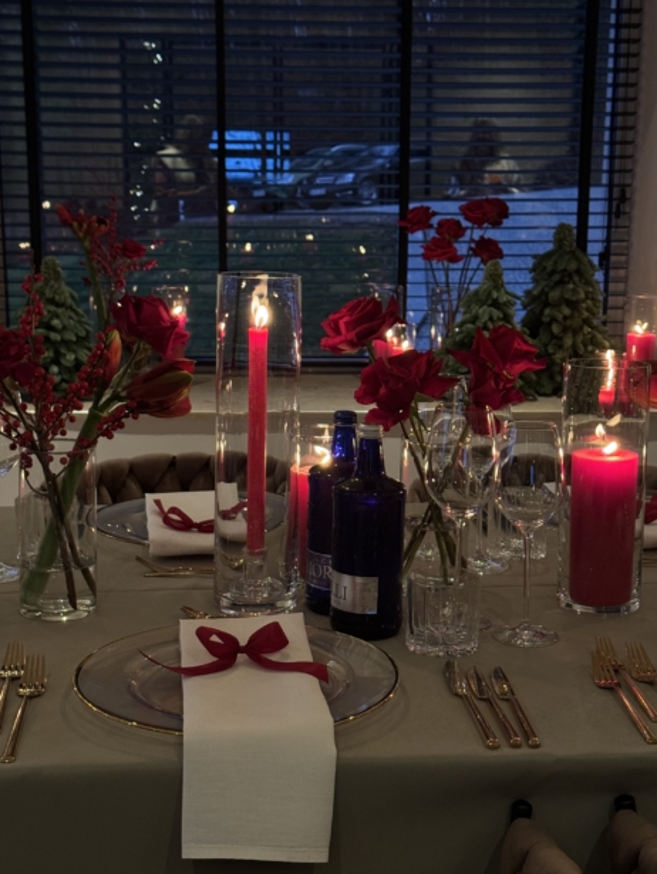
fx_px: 1390
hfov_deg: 26.6
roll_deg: -0.3
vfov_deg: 34.9
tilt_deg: -8.9
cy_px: 440
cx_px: 341
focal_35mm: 55
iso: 320
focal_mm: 6.76
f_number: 1.78
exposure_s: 1/33
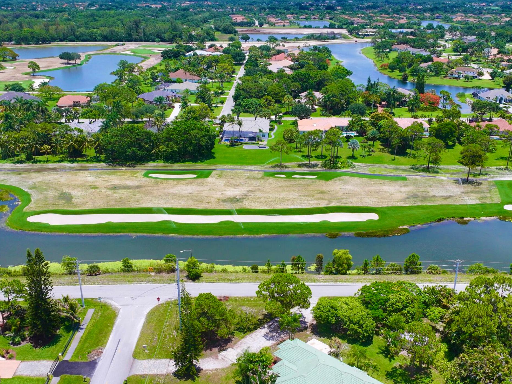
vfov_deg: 38.5
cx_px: 268
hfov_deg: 50.1
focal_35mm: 37
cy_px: 234
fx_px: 547
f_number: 2.8
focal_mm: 12.29
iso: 110
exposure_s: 1/2000
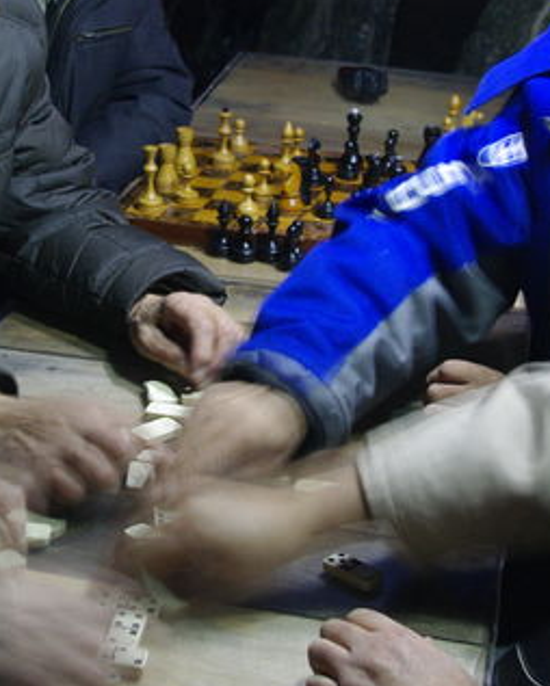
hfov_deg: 19.1
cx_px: 136
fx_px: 1626
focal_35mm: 80
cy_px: 253
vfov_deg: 23.8
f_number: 4
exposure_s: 1/1.43
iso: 400
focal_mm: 20
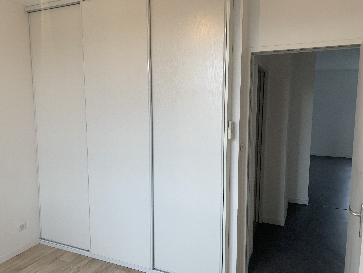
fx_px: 273
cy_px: 136
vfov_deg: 53.1
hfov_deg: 67.3
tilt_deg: -8.5
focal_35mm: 26
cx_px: 182
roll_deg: +0.1
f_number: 1.8
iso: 64
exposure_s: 1/100
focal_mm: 4.25
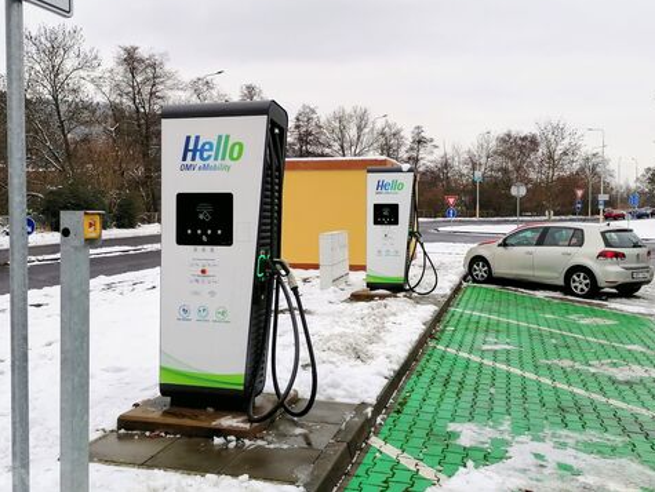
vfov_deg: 40.7
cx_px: 324
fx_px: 663
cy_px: 226
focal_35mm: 35
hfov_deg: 52.6
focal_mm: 5.3
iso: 50
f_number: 1.8
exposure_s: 1/192
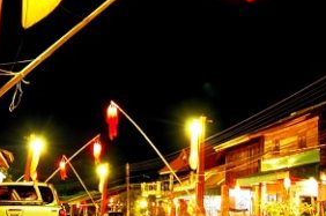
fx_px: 443
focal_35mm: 49
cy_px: 107
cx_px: 202
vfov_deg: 27.4
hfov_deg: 40.1
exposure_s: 6
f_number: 4
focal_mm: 12
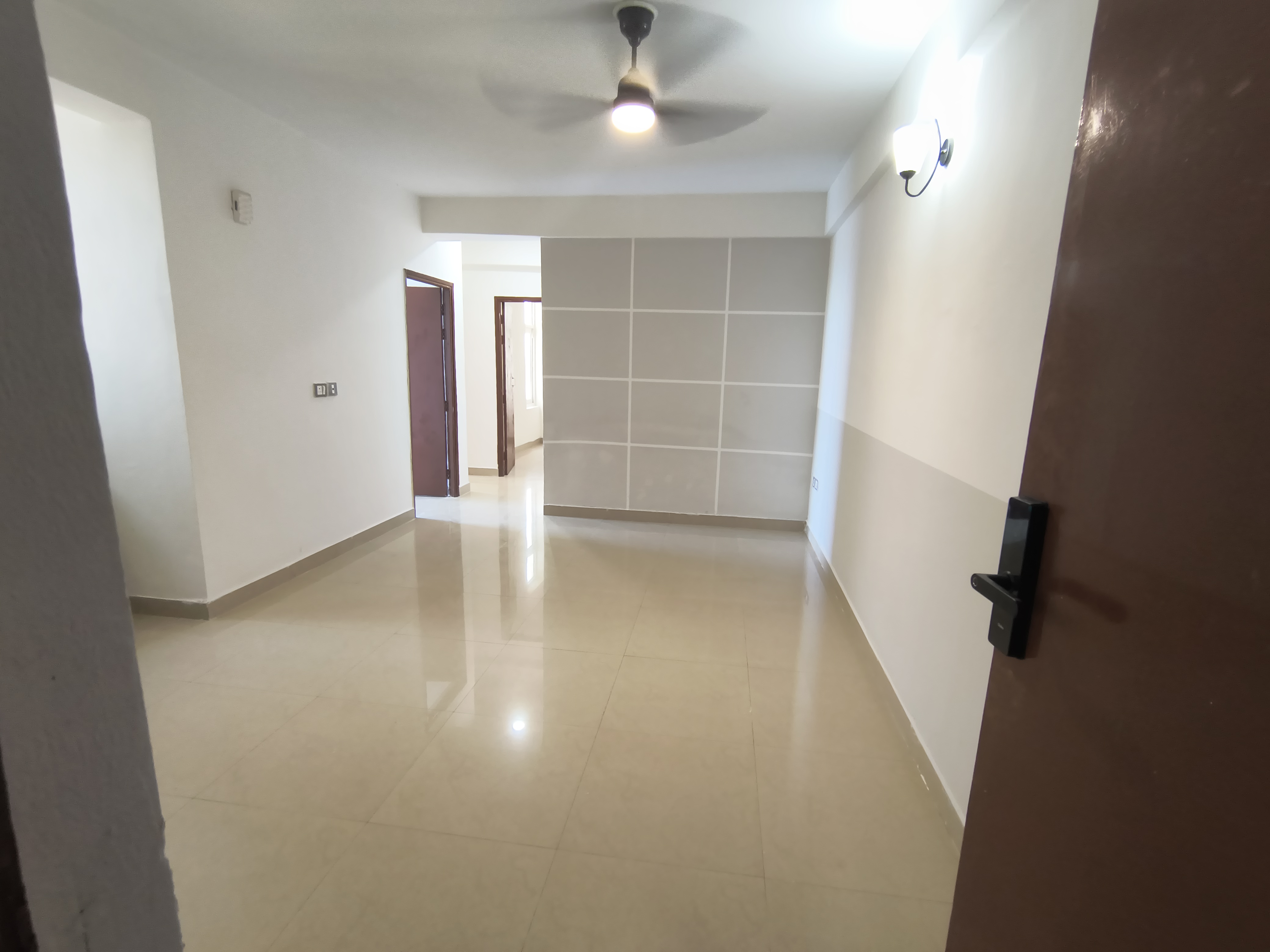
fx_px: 440
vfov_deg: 94.5
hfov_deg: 110.5
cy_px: 476
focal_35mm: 12
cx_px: 635
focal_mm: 2.13
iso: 415
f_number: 2.2
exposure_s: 1/33.3
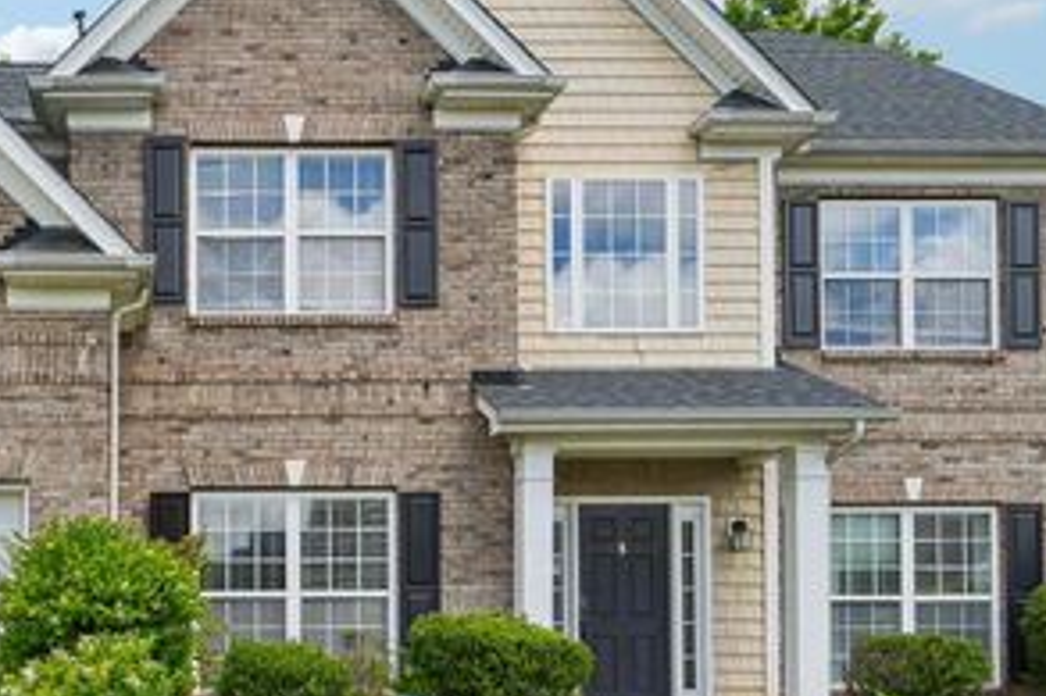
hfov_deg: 40.4
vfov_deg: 29.2
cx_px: 161
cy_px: 344
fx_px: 1336
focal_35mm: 46
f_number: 8
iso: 100
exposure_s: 1/90
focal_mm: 18
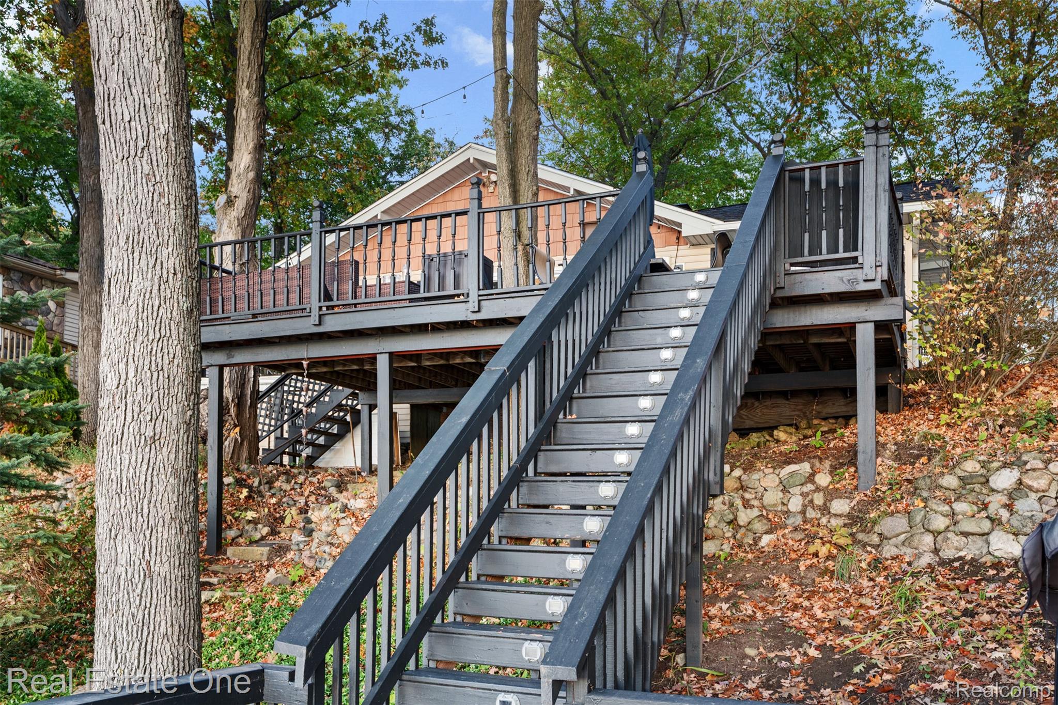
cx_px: 529
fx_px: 882
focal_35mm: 30
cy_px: 352
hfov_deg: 61.9
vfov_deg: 43.6
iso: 400
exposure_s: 1/2
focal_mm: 30
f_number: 8
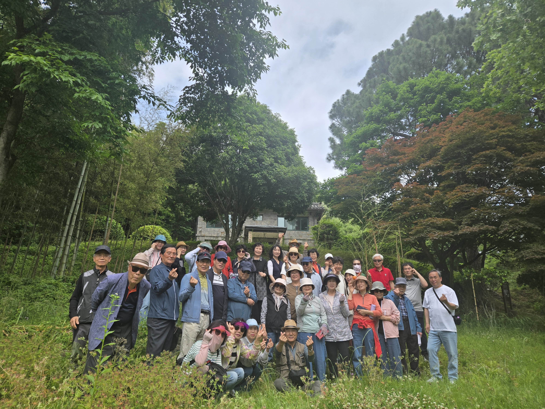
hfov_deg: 73.9
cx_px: 272
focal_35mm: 23
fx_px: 362
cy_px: 204
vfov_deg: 58.9
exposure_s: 1/2921
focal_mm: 5.4
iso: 50
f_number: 1.8
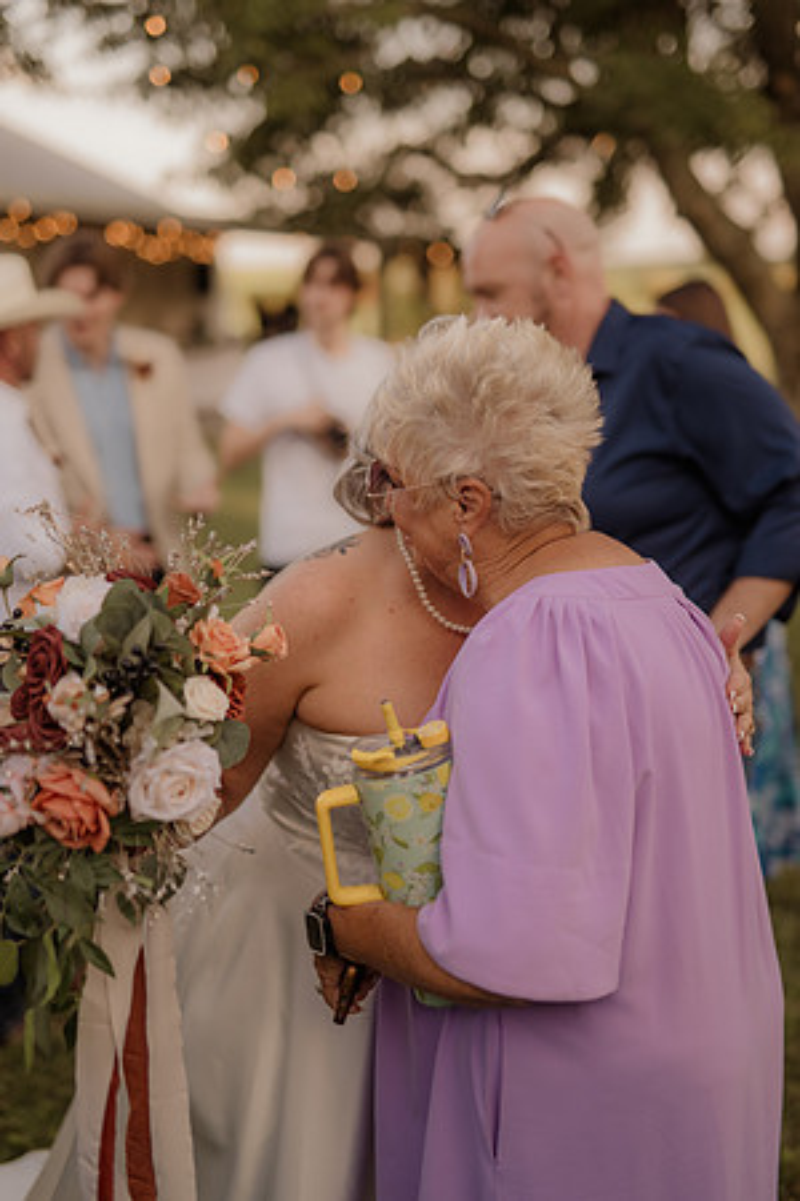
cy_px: 600
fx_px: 1667
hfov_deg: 27.0
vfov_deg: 39.6
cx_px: 400
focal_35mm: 50
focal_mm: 50
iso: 200
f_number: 2.8
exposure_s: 1/1000
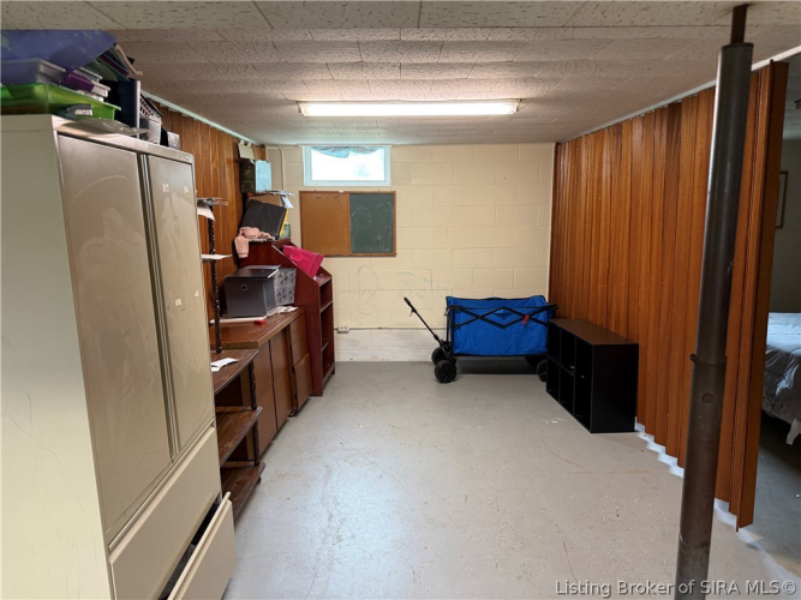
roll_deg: +1.7
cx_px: 400
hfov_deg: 71.6
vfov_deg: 56.8
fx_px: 555
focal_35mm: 24
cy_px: 300
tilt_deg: -5.7
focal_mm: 6.76
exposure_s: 1/60
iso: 200
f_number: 1.78
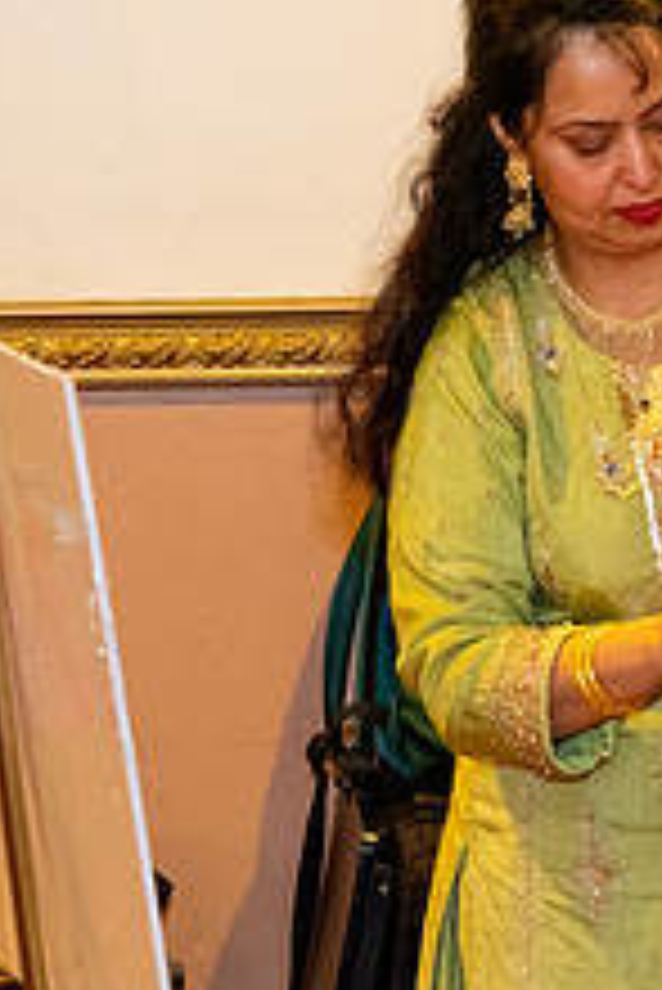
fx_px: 5976
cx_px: 736
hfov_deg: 6.3
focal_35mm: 217
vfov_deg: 9.5
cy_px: 351
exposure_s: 1/125
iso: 4000
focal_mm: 70
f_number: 5.6
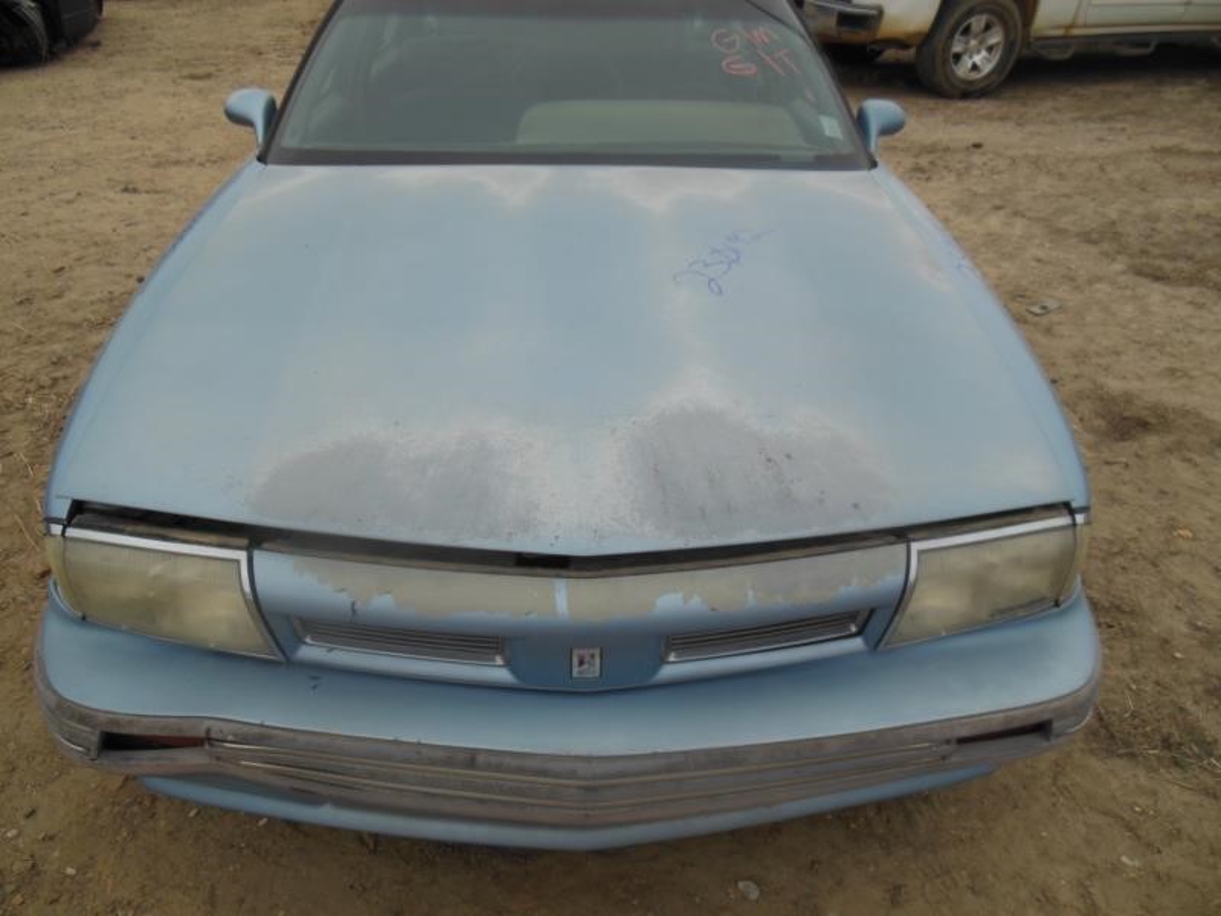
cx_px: 610
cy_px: 458
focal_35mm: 25
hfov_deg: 69.4
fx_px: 882
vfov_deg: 54.9
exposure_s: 1/640
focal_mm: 4.5
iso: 125
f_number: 3.2
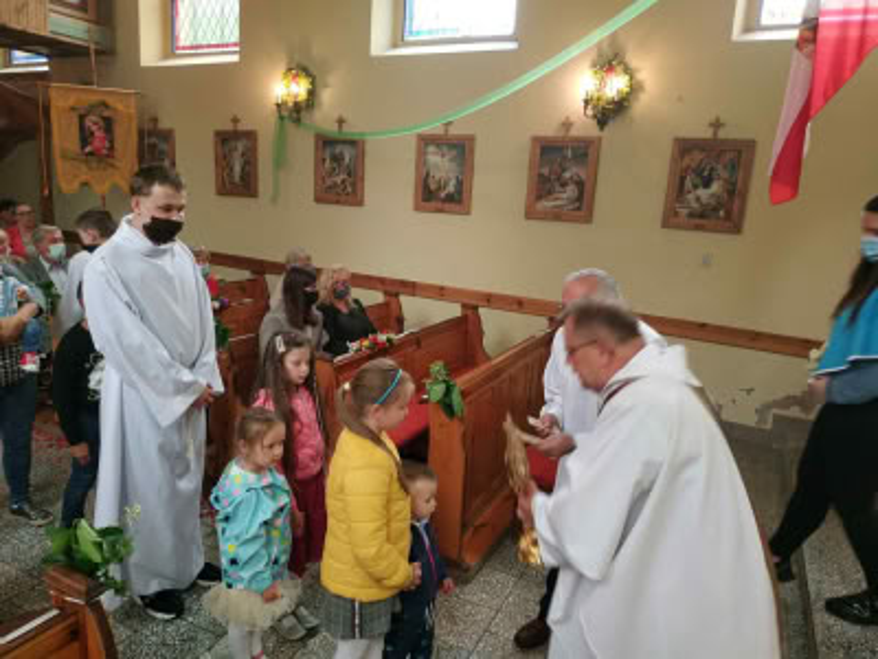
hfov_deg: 71.6
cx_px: 439
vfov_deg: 56.8
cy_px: 330
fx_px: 609
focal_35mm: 24
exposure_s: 1/25
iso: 200
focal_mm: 3.94
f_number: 1.9
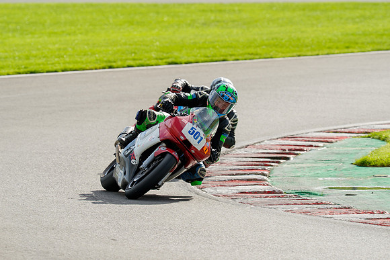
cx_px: 184
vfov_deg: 3.3
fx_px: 4585
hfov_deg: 4.9
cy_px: 122
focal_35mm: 423
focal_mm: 400
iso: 125
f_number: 8
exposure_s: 1/400
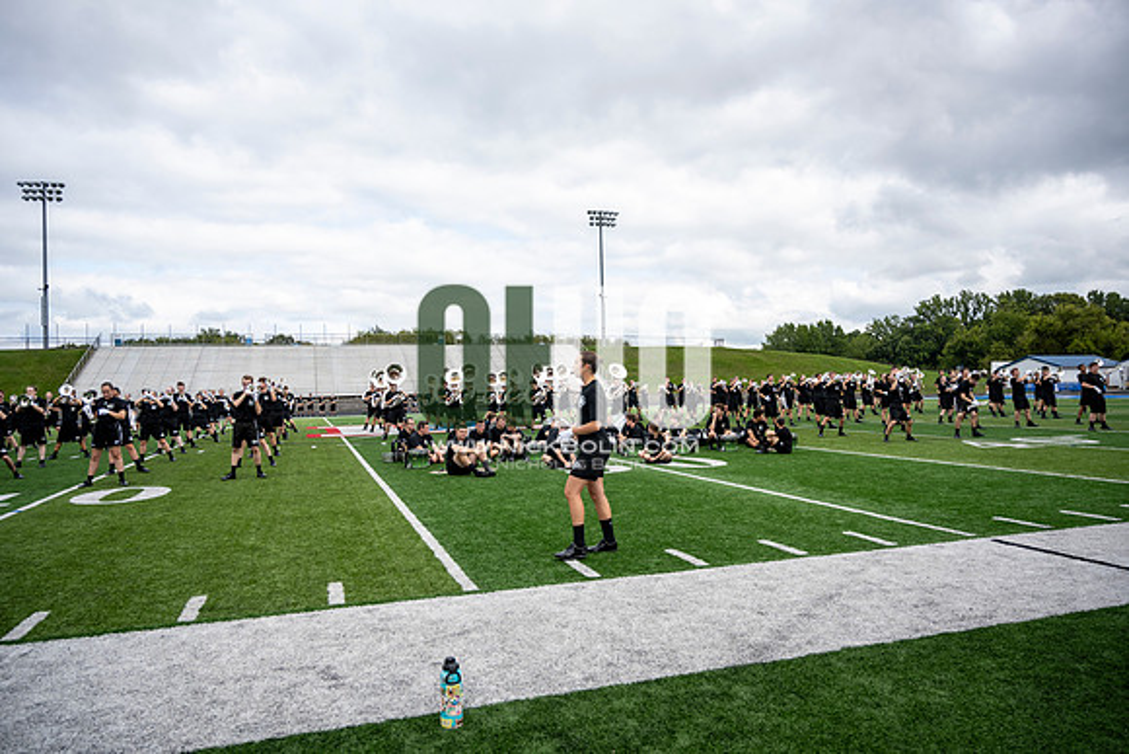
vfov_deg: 53.2
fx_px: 753
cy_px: 377
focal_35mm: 24
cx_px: 564
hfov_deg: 73.7
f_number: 4
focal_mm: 24
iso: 250
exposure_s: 1/800
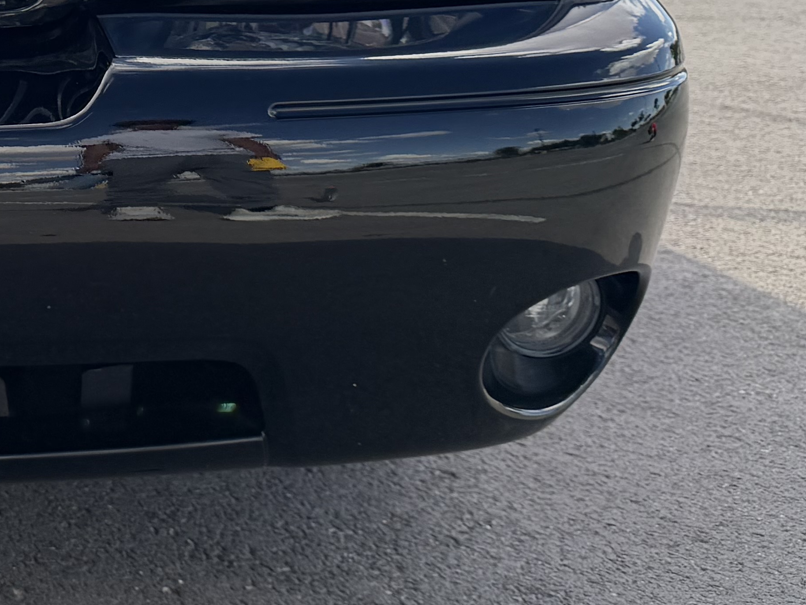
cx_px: -439
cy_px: 57
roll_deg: -0.3
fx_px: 1746
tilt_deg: -8.7
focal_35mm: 75
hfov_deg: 21.4
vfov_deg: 19.3
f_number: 1.78
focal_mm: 6.76
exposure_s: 1/2801
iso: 100
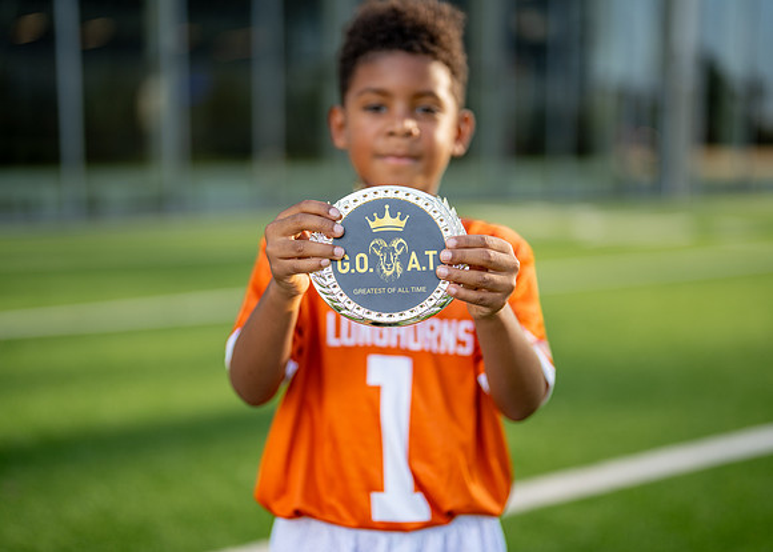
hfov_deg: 36.9
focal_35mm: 53
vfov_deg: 26.8
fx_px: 1157
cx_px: 392
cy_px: 276
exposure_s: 1/1600
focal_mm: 50
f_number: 1.2
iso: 100
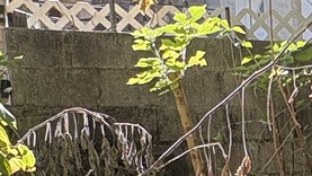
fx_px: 728
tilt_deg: -8.4
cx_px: 451
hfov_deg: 21.0
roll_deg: +0.8
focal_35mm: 88
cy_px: 214
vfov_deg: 13.4
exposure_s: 1/135
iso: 64
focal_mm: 2.22
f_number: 2.2
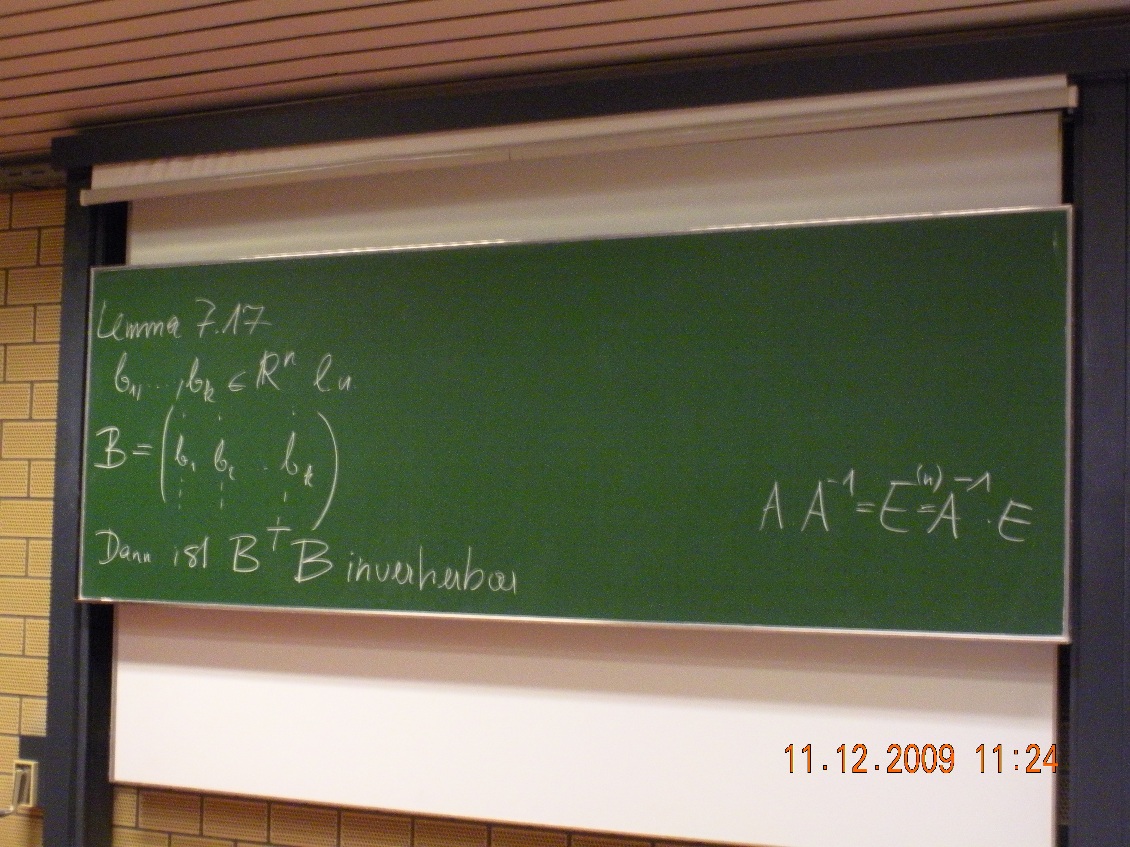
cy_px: 424
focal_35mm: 64
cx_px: 565
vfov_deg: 22.9
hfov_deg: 30.3
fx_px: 2089
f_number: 4.6
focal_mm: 11.2
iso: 489
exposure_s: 1/8
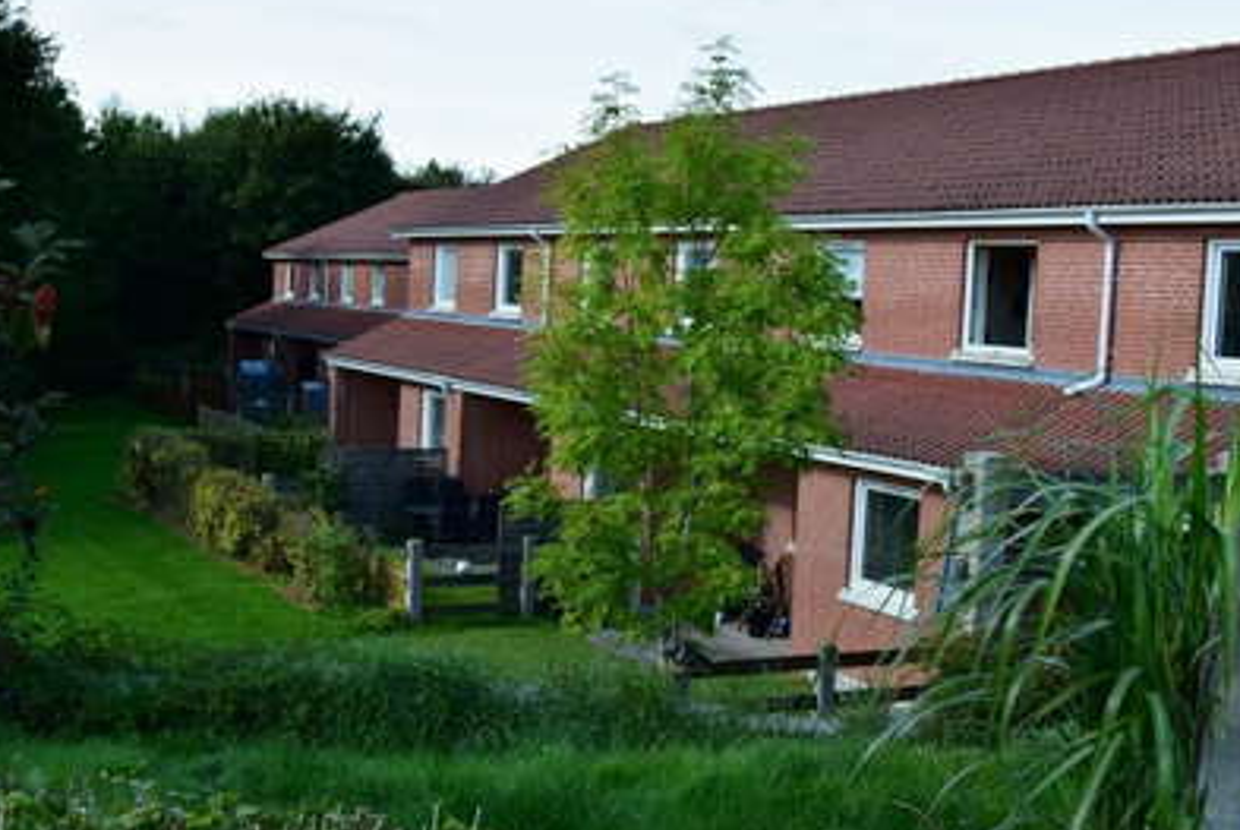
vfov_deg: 28.1
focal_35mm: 48
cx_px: 645
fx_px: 1655
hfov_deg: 41.1
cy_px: 423
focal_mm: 30
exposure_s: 1/250
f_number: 10
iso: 400
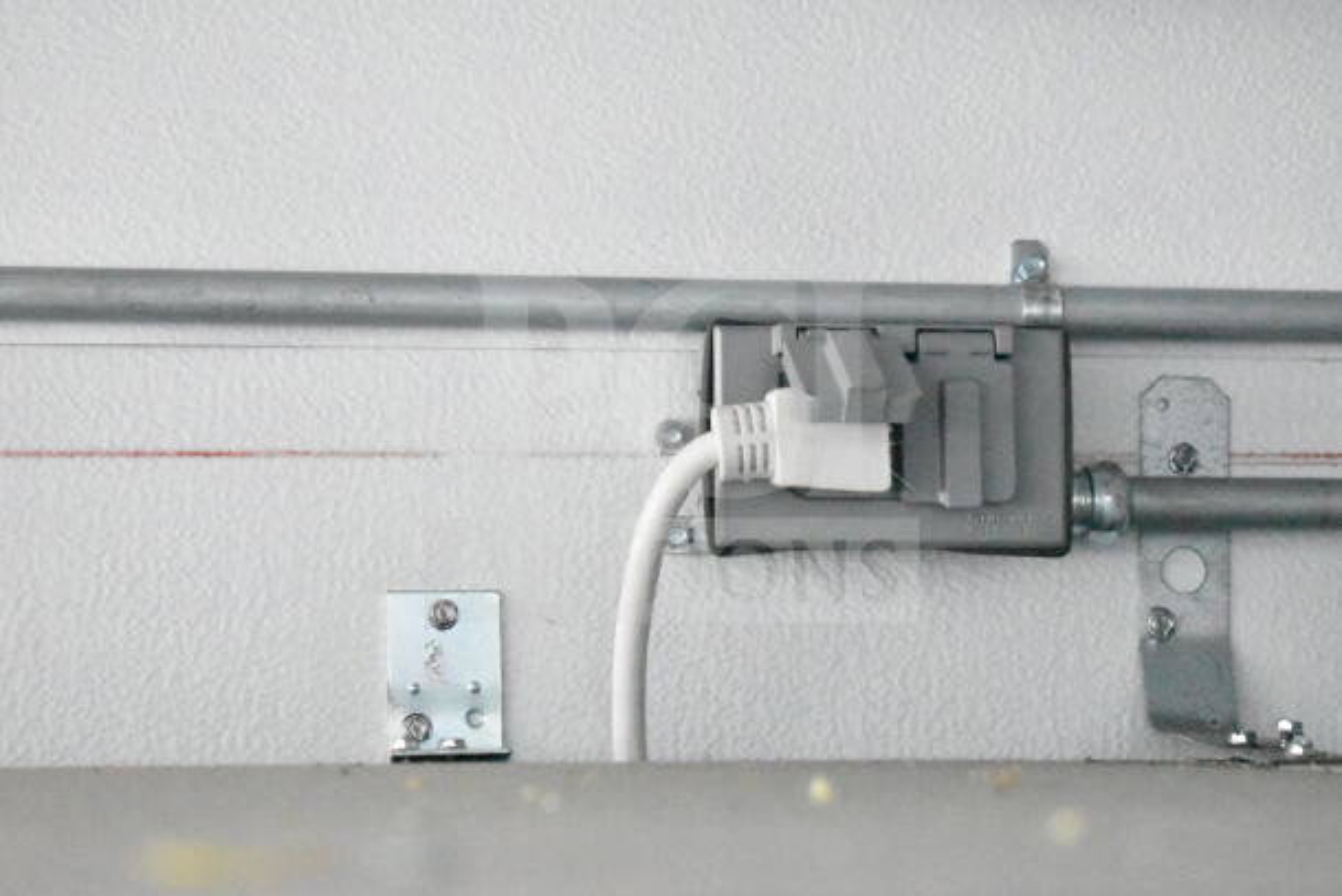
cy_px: 448
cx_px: 671
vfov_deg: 16.6
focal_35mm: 82
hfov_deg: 24.6
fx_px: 3076
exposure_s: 1/100
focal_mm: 55
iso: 25600
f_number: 5.6
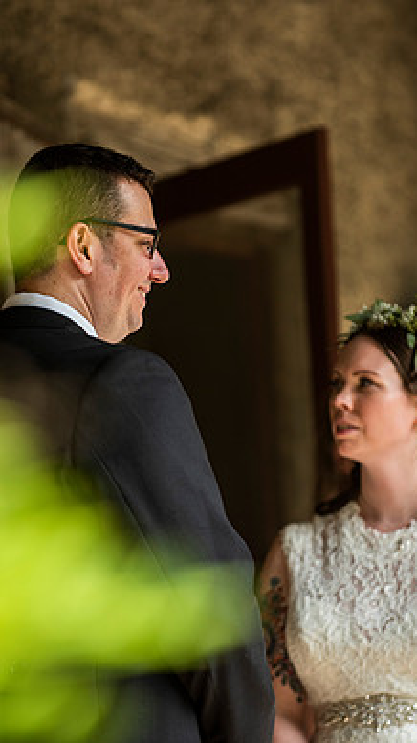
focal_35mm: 243
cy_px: 416
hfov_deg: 5.0
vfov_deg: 8.9
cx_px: 195
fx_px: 4781
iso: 400
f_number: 3.5
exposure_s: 1/1000
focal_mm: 200
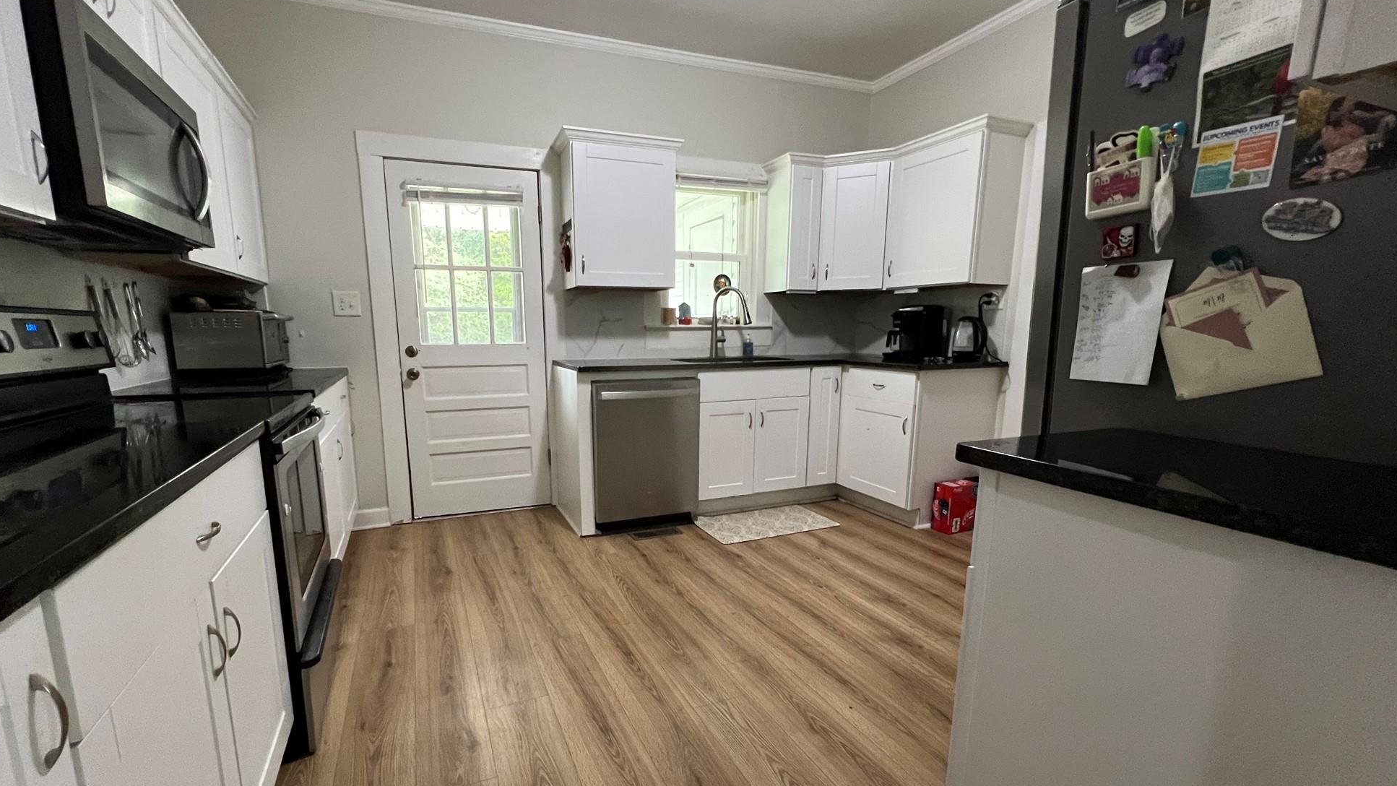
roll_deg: +0.9
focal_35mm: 15
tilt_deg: -10.9
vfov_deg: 70.3
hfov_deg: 102.9
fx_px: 556
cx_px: 660
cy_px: 441
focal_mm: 1.57
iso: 500
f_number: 1.8
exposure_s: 1/60
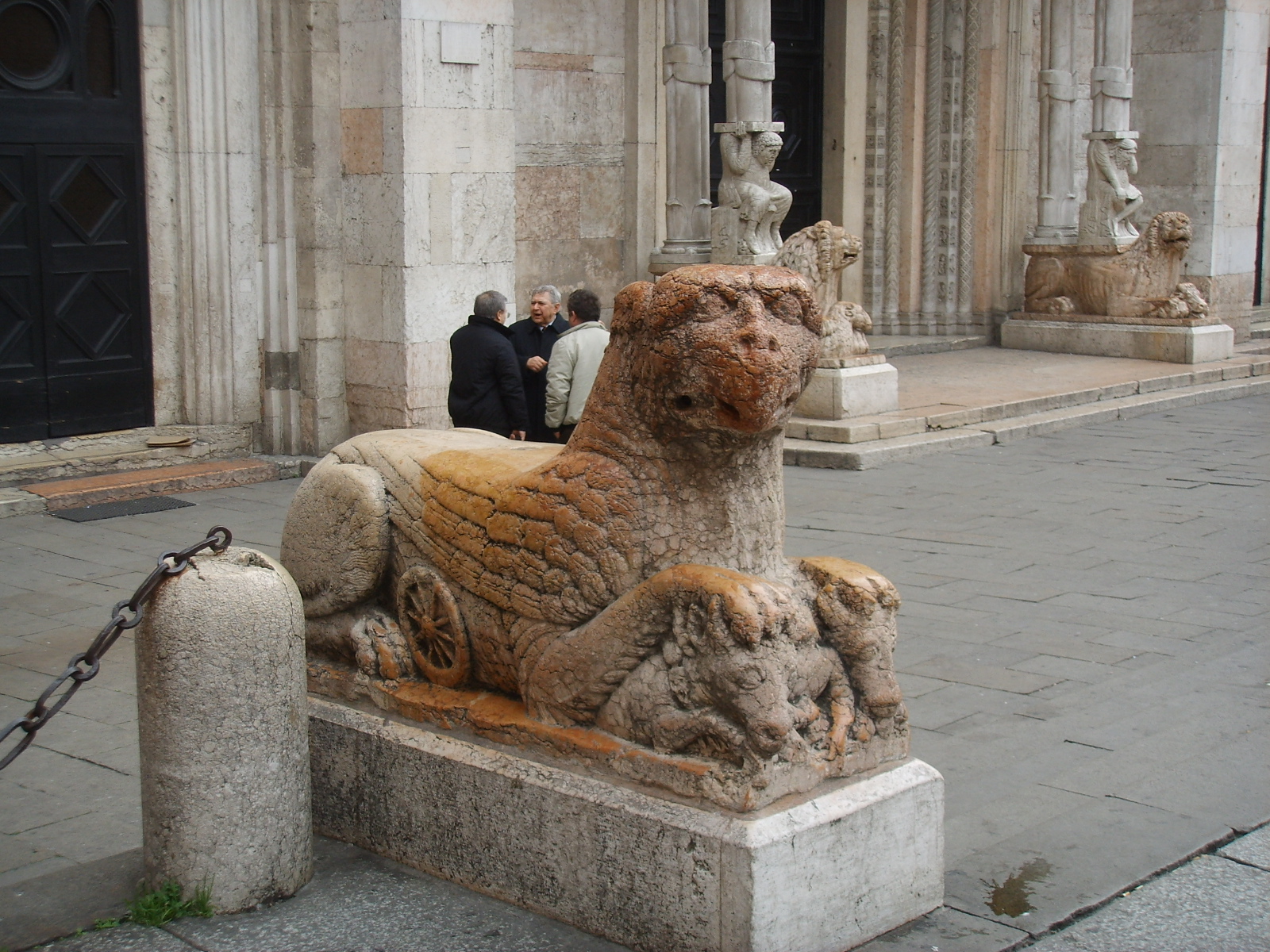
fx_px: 1834
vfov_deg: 29.1
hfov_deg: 38.2
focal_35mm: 50
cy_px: 476
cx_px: 635
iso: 50
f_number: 3.8
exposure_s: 1/180
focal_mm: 8.8
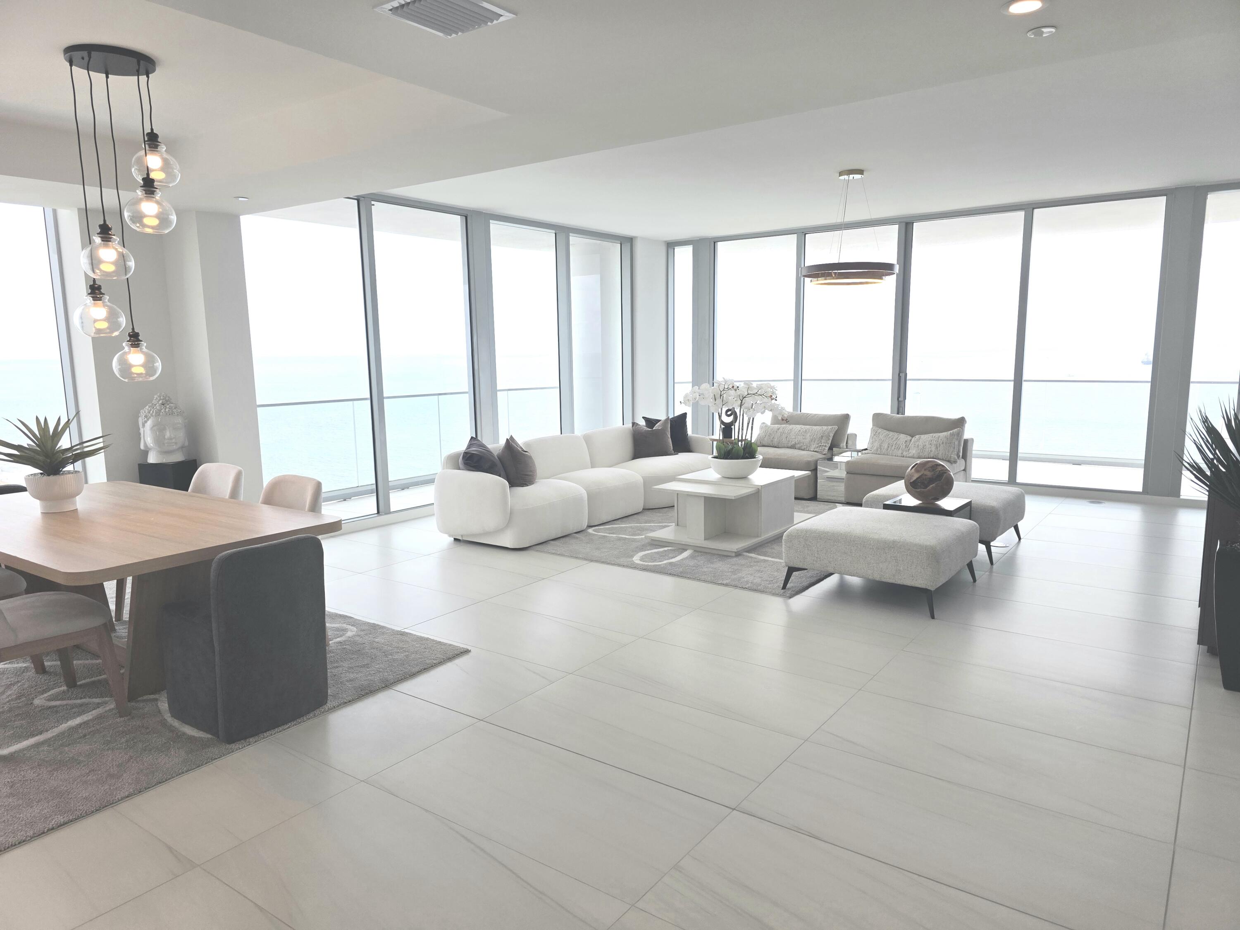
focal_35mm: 23
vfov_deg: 58.9
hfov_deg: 73.9
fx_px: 824
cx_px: 620
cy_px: 465
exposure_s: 1/1667
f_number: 1.7
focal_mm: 6.3
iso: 80
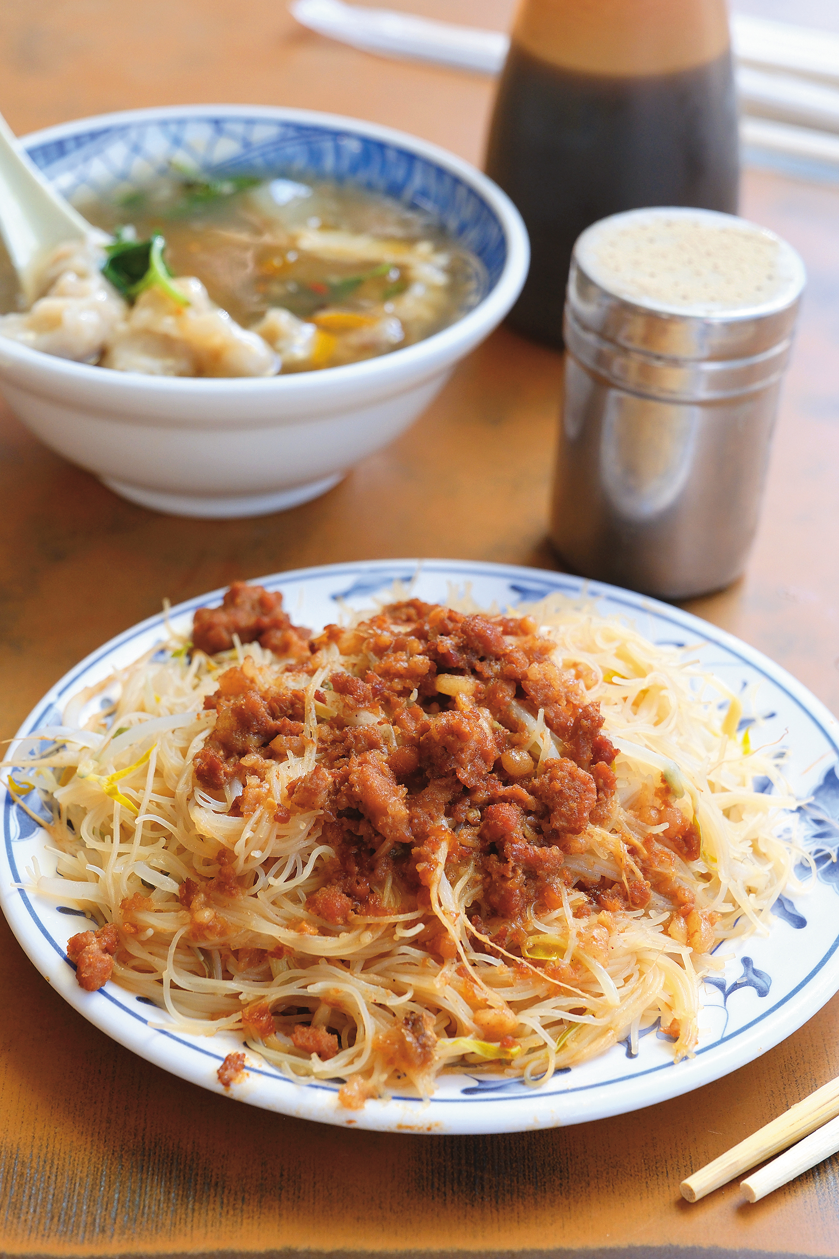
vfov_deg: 27.0
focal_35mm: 75
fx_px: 2621
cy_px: 630
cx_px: 420
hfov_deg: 18.2
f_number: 5.6
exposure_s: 1/280
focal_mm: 50
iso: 500
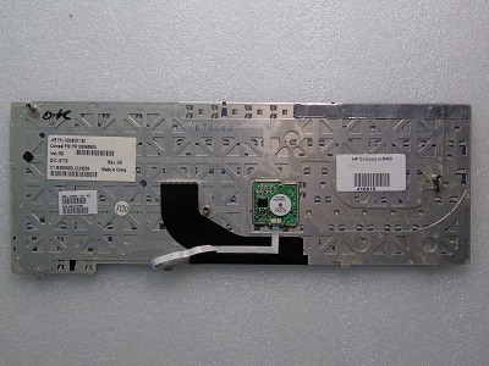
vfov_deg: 41.8
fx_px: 480
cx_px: 244
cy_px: 183
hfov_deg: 54.0
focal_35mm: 34
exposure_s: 1/15
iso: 100
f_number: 5.6
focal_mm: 6.1
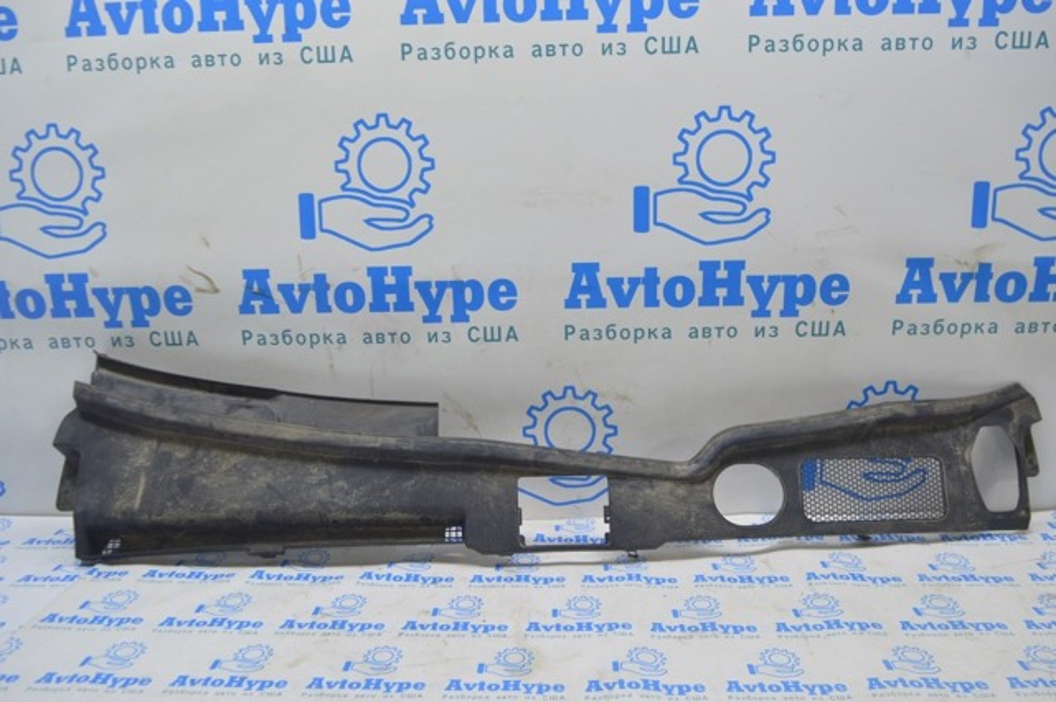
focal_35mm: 30
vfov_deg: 43.5
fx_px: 879
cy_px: 351
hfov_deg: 62.0
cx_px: 528
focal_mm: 20
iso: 400
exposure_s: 1/20
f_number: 5.6
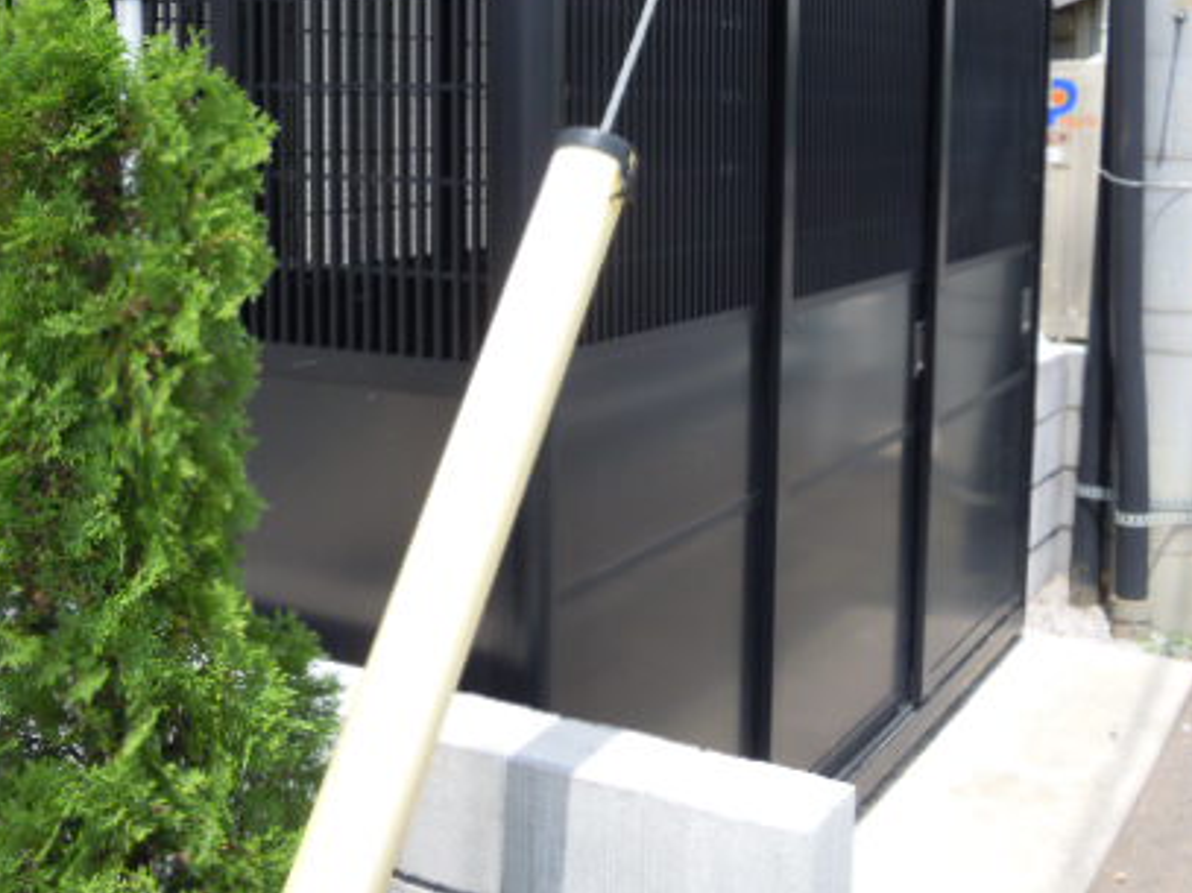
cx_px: 621
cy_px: 264
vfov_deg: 32.4
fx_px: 1515
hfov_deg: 42.9
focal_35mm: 44
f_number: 2.7
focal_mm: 5
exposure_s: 1/800
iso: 100
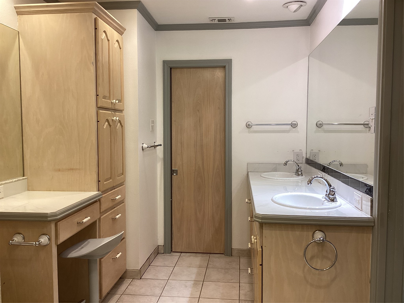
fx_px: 362
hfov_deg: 58.4
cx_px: 202
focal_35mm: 31
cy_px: 152
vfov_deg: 45.4
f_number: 2.4
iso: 80
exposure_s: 1/60
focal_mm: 3.3
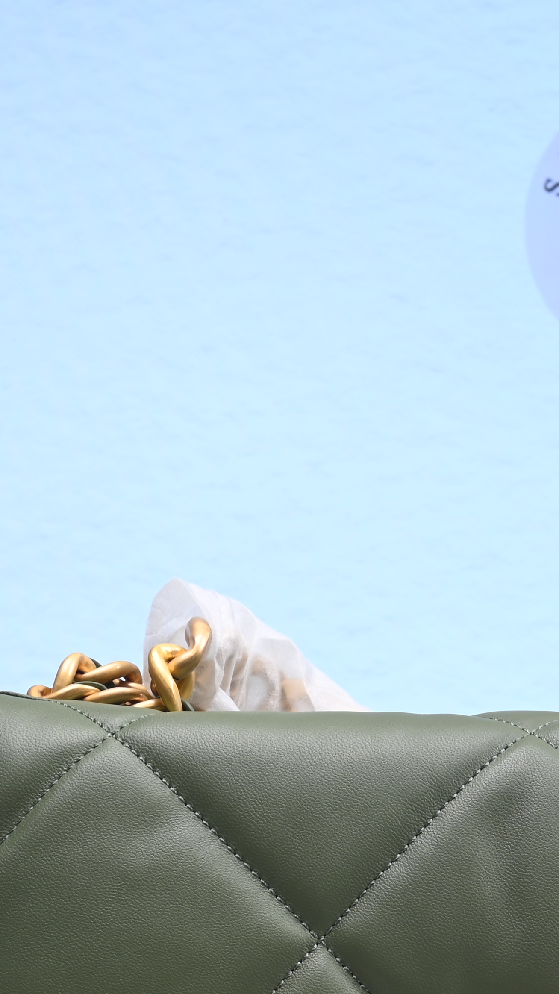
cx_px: 568
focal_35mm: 103
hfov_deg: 11.6
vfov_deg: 20.5
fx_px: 2715
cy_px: 826
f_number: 16
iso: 100
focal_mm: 38
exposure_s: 1/2
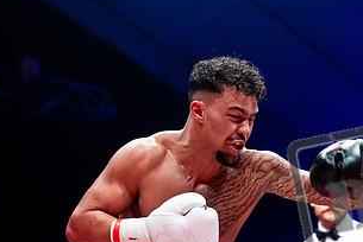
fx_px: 1342
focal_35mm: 133
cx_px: 290
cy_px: 161
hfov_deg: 15.3
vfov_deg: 10.3
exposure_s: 1/1000
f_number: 2.8
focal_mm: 70
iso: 4000
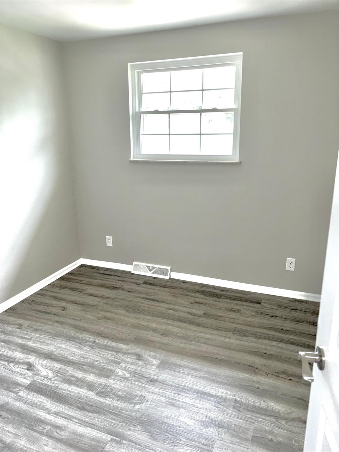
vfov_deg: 67.3
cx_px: 170
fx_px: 339
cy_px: 226
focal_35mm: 26
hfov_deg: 53.1
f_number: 1.6
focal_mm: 5.96
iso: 125
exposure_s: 1/15
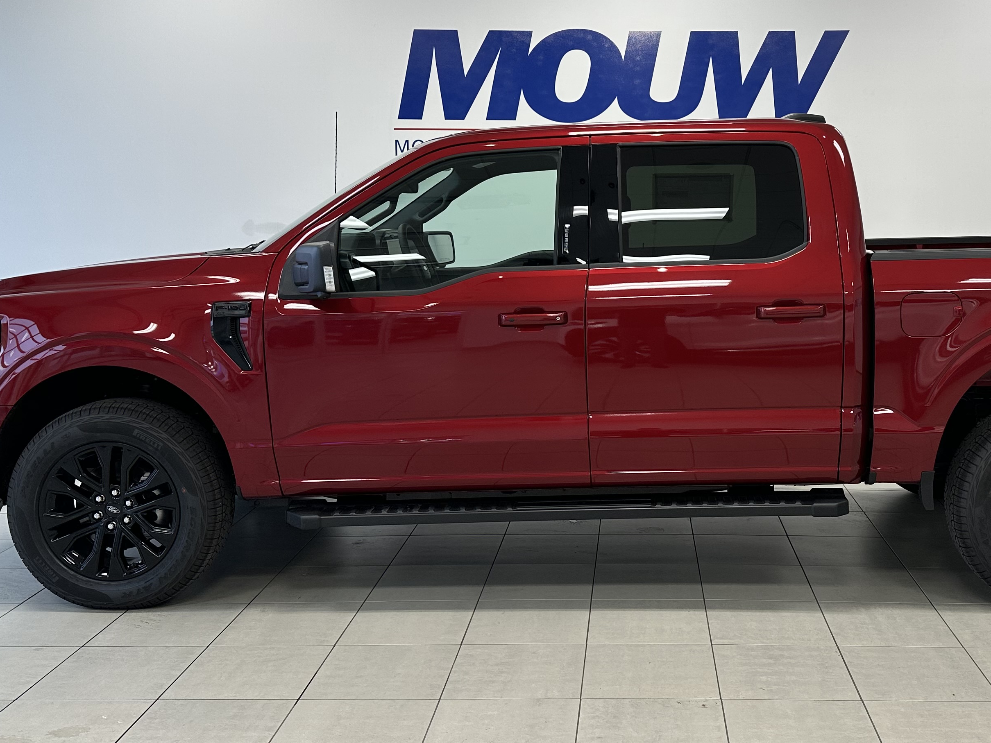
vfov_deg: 35.8
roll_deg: +0.2
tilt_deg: -2.6
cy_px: 281
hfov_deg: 46.3
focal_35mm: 40
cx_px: 638
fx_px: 1145
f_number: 1.78
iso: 80
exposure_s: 1/120
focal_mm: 6.86
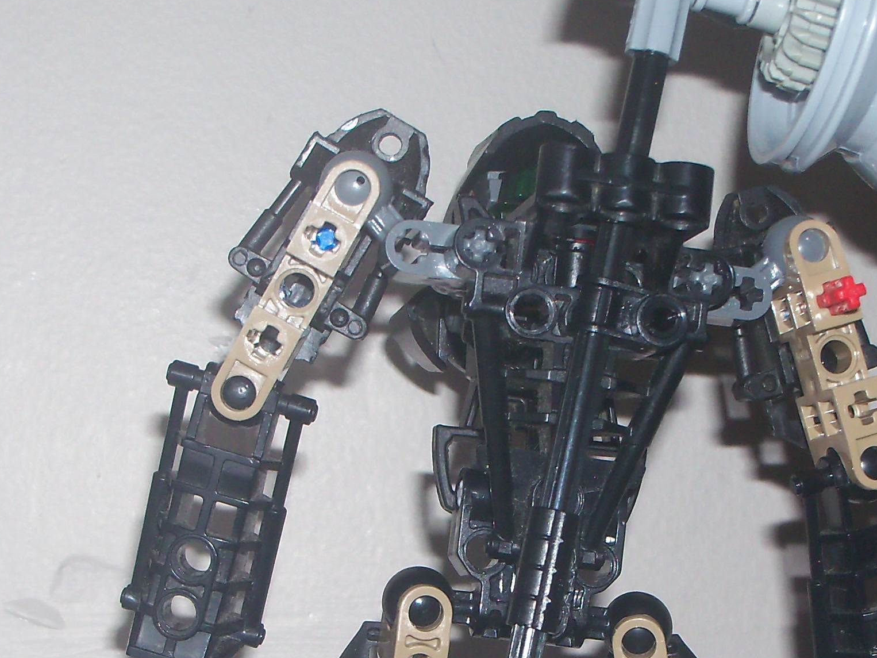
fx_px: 2306
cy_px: 636
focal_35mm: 91
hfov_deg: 21.5
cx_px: 488
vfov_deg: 16.0
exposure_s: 1/30
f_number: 3
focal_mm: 6.3
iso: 64
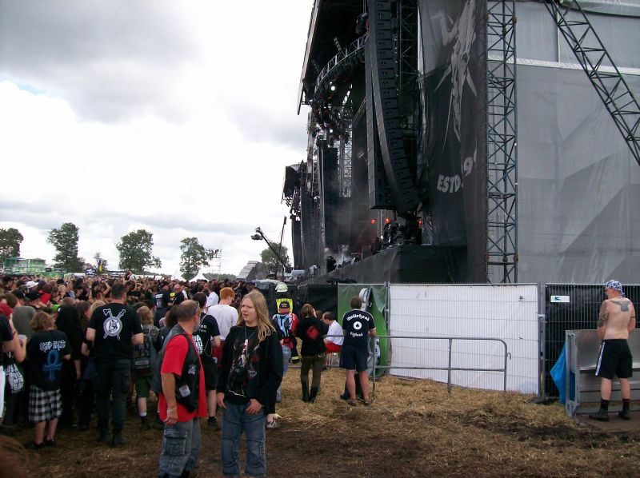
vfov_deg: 39.6
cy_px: 239
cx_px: 320
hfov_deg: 51.4
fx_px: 665
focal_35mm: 36
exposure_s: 1/592
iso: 80
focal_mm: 6
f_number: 2.7
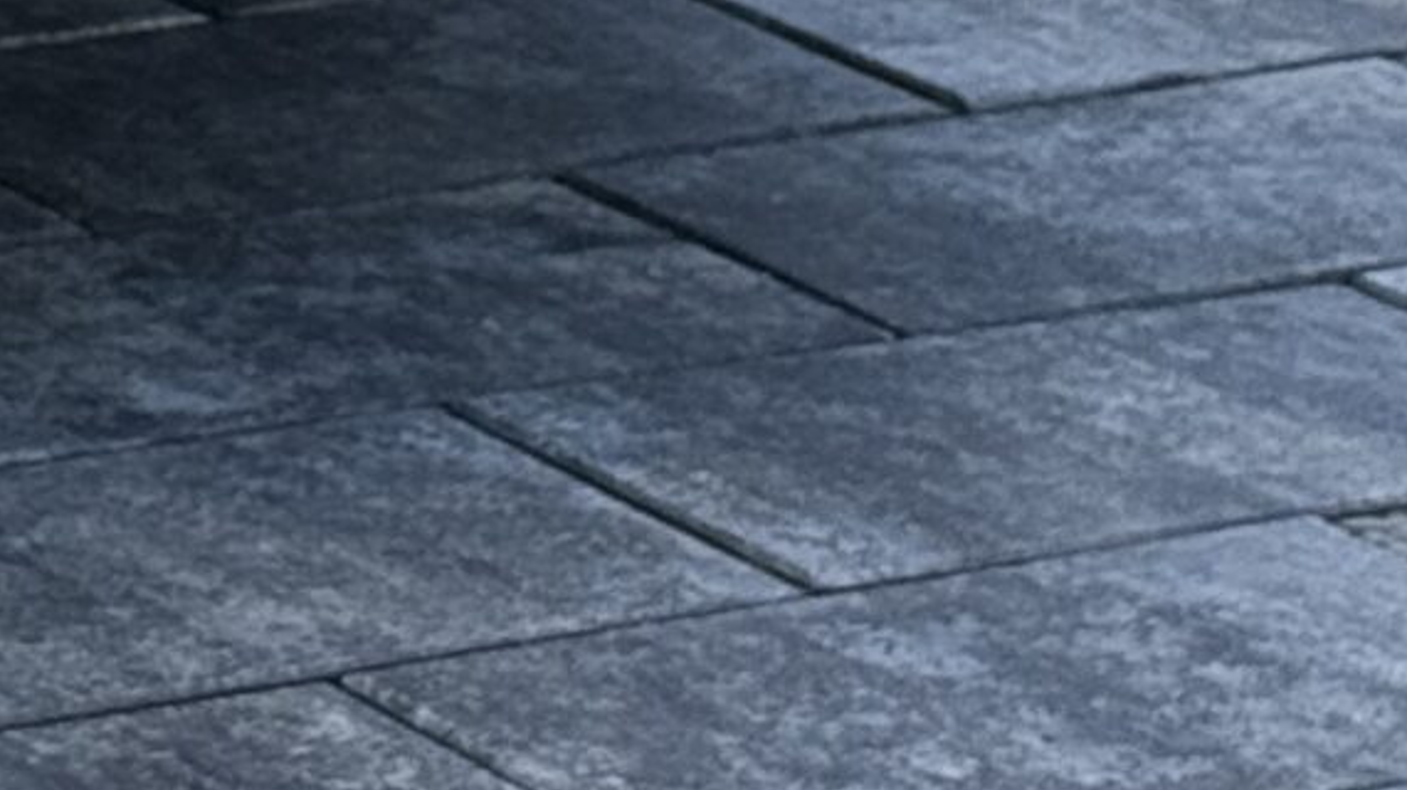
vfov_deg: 5.0
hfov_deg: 8.8
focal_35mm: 235
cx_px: -1190
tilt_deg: -6.4
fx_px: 8763
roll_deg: -0.9
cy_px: -1284
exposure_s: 1/1027
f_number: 1.78
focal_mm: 6.76
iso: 64
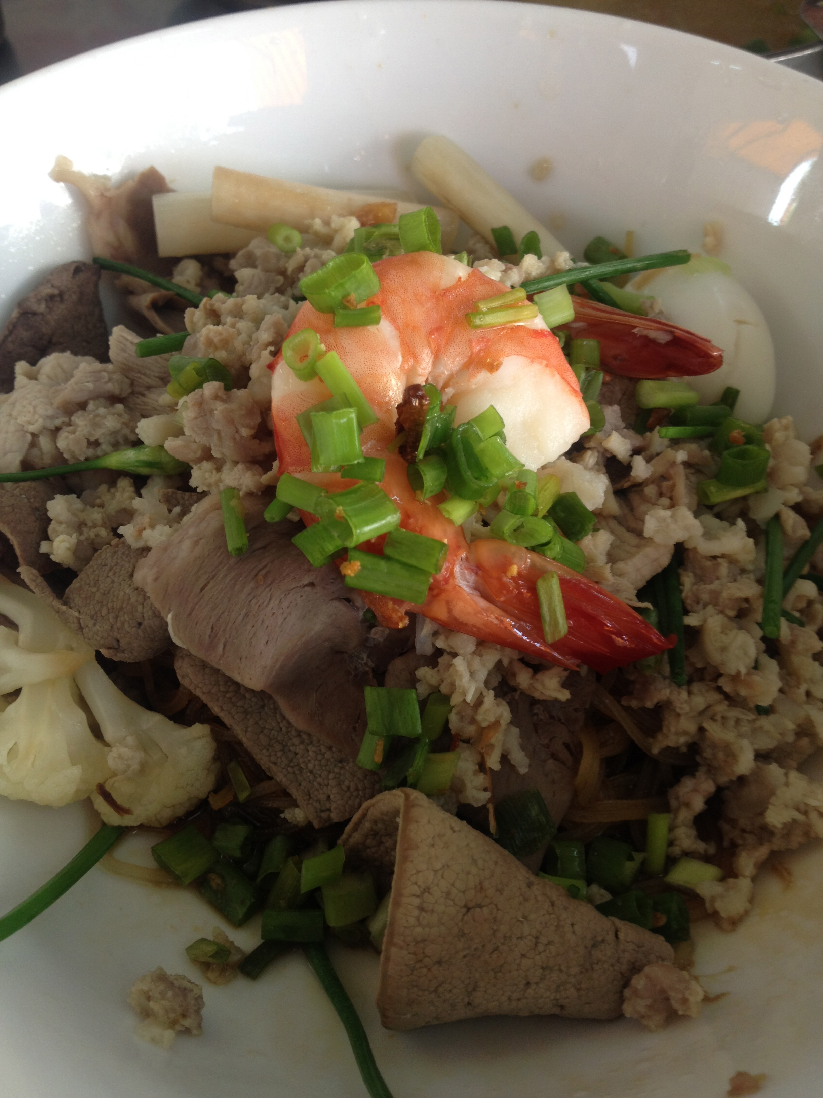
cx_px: 412
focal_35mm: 35
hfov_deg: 40.7
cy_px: 549
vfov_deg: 52.6
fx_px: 1110
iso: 64
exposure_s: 1/24
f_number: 2.4
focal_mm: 4.28
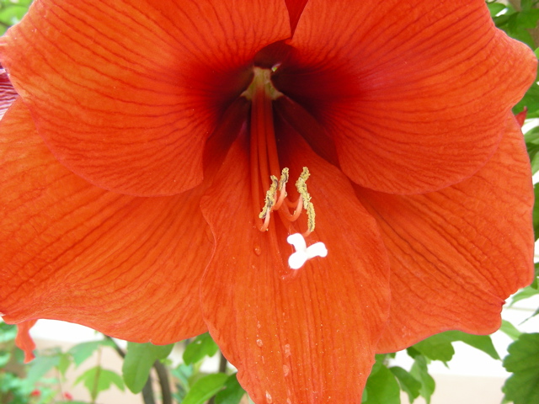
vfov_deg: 37.7
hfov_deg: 49.0
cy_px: 202
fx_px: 592
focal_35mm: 38
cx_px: 270
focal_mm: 6.3
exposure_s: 1/30
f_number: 3.5
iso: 159
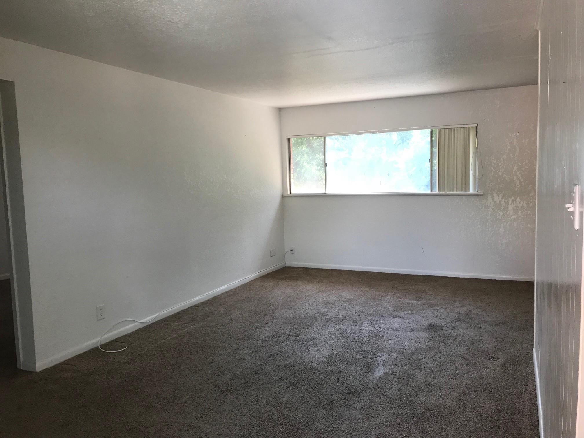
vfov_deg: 49.7
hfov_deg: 63.4
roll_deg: +1.8
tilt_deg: -4.6
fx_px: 472
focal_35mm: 28
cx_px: 292
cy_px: 219
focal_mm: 3.99
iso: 25
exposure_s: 1/40
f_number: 1.8
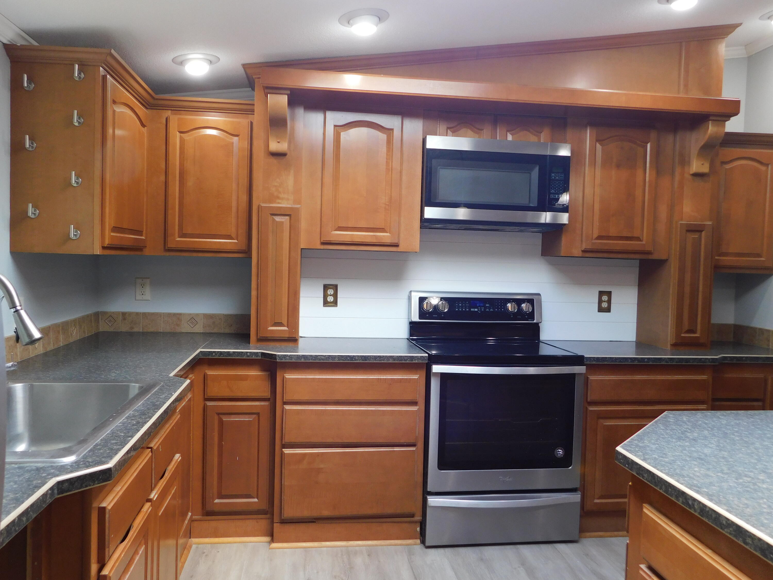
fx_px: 625
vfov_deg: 49.7
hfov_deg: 63.4
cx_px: 386
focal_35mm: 28
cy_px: 290
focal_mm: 4.9
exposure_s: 1/30
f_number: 3.2
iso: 160
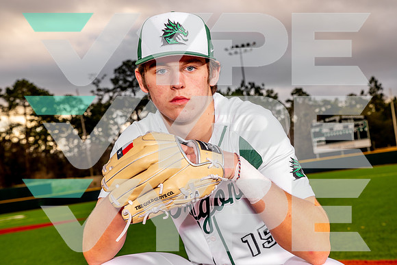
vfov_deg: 23.5
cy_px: 129
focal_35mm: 58
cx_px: 204
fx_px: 636
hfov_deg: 34.7
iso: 100
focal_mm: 56
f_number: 8
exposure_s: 1/125
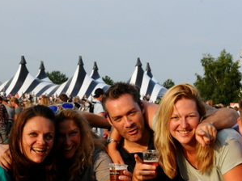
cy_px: 175
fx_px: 615
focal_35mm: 88
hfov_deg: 21.9
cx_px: 198
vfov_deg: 16.5
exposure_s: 1/800
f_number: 9
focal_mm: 38
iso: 1250
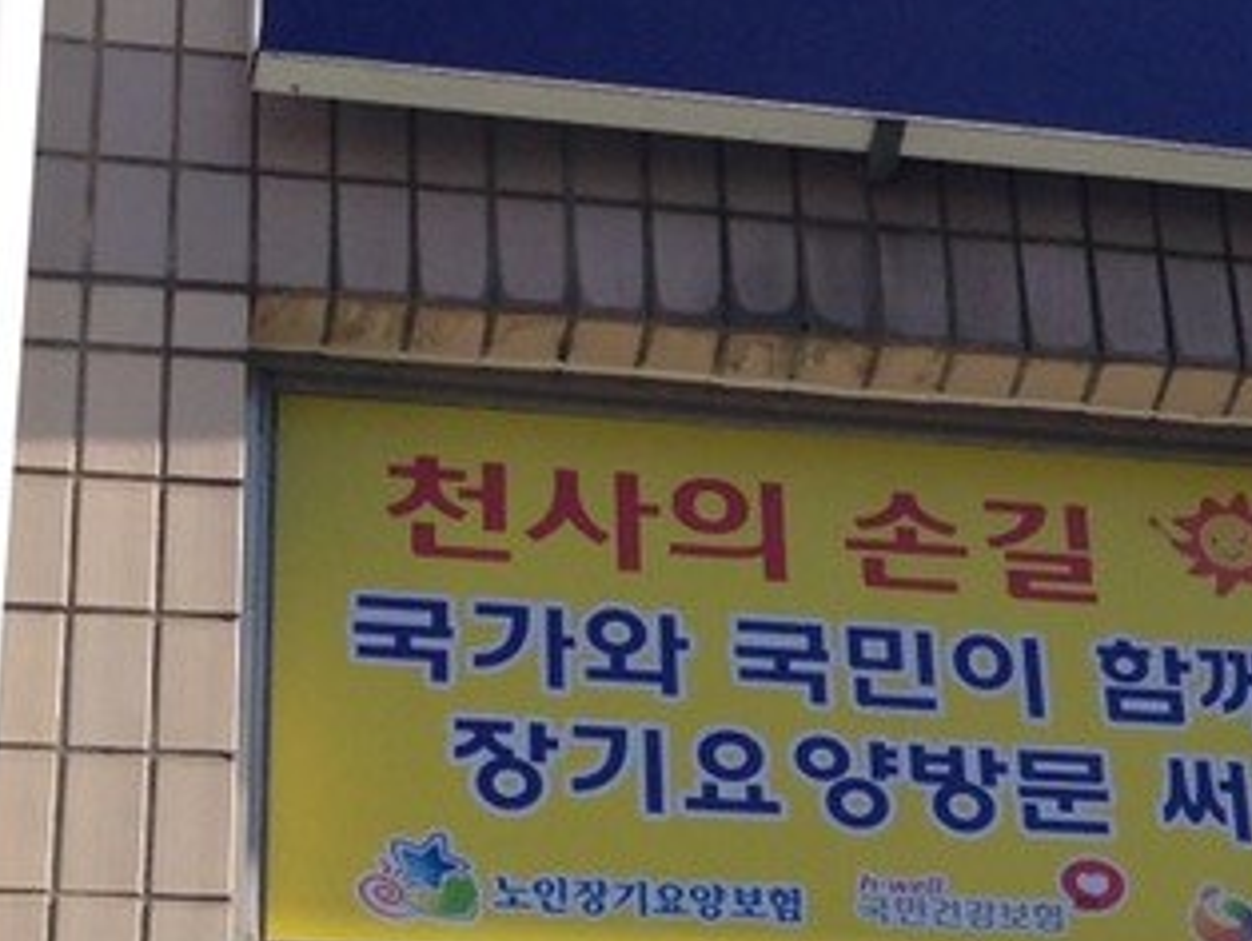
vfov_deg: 10.6
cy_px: 423
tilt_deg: +38.4
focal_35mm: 140
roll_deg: +8.0
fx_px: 5067
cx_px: 1539
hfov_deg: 13.7
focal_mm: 4.12
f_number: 2.4
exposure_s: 1/1130
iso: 50
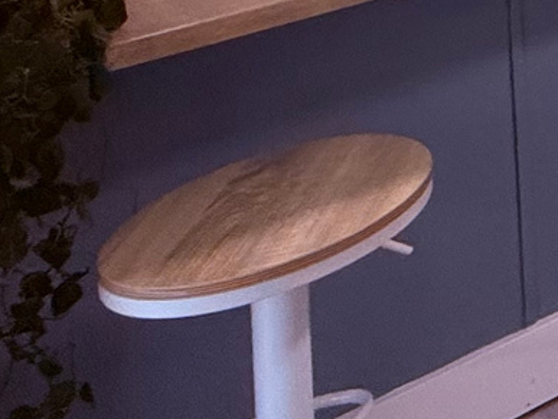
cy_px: -469
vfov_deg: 15.2
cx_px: 1292
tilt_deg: -1.6
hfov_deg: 15.7
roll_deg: +1.6
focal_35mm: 74
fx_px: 1194
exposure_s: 1/99
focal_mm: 2.22
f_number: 2.2
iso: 320
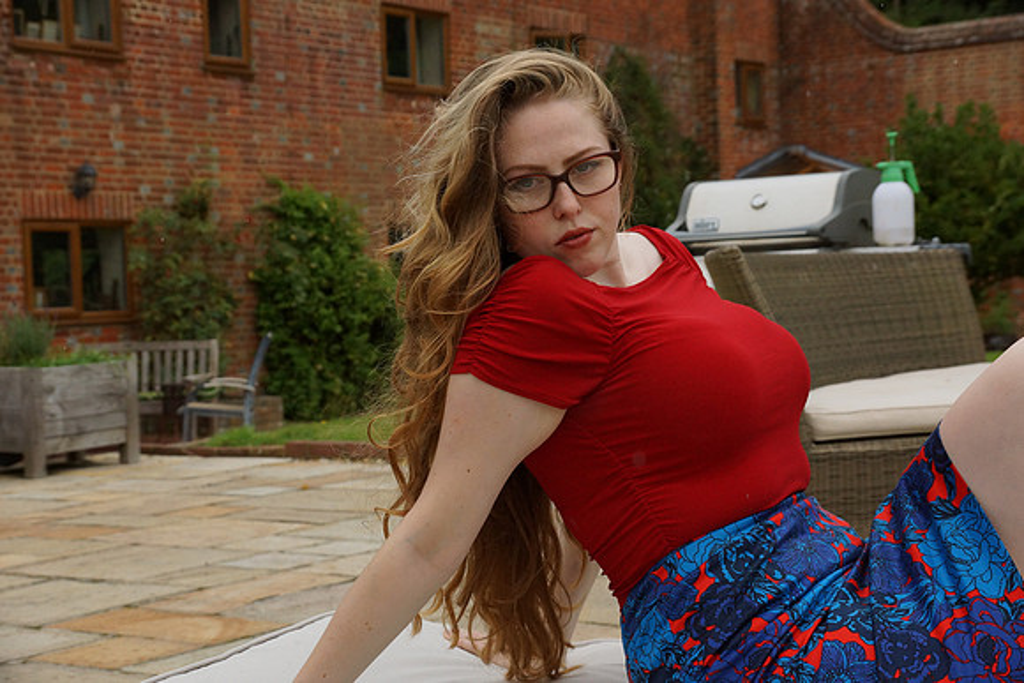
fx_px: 1920
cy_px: 342
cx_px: 512
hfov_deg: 29.9
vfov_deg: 20.2
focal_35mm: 68
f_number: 7.1
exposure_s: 1/1600
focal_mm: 45
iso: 800
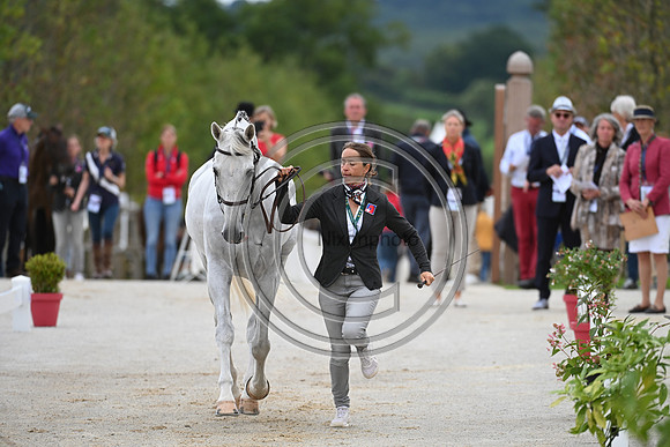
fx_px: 7074
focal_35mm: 380
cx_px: 335
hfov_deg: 5.4
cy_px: 224
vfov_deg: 3.6
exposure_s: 1/1600
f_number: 5.6
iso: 560
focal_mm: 380
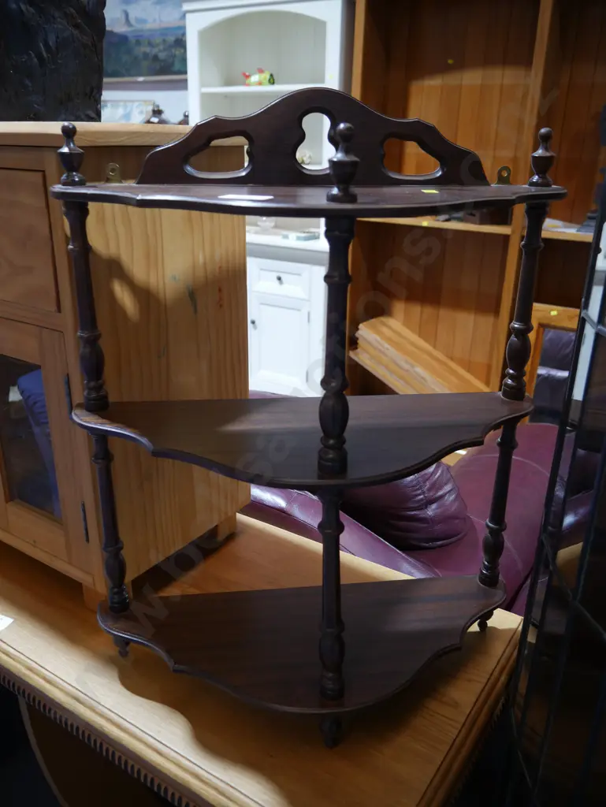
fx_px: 653
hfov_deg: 49.8
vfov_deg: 63.4
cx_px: 303
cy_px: 404
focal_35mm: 28
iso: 500
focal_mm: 14
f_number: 3.5
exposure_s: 1/60
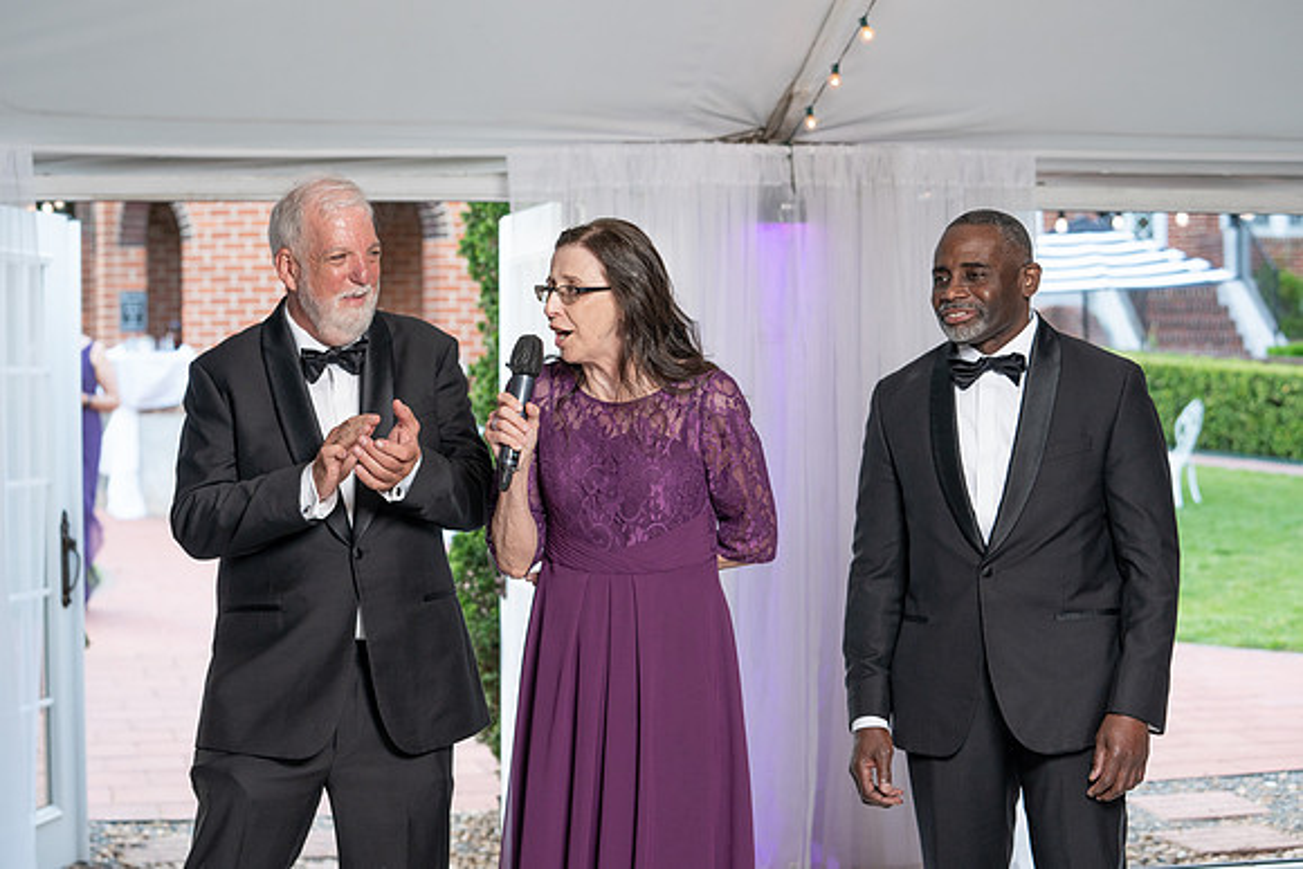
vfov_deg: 18.1
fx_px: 2725
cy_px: 457
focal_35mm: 75
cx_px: 625
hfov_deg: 26.9
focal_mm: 70
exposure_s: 1/200
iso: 800
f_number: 4
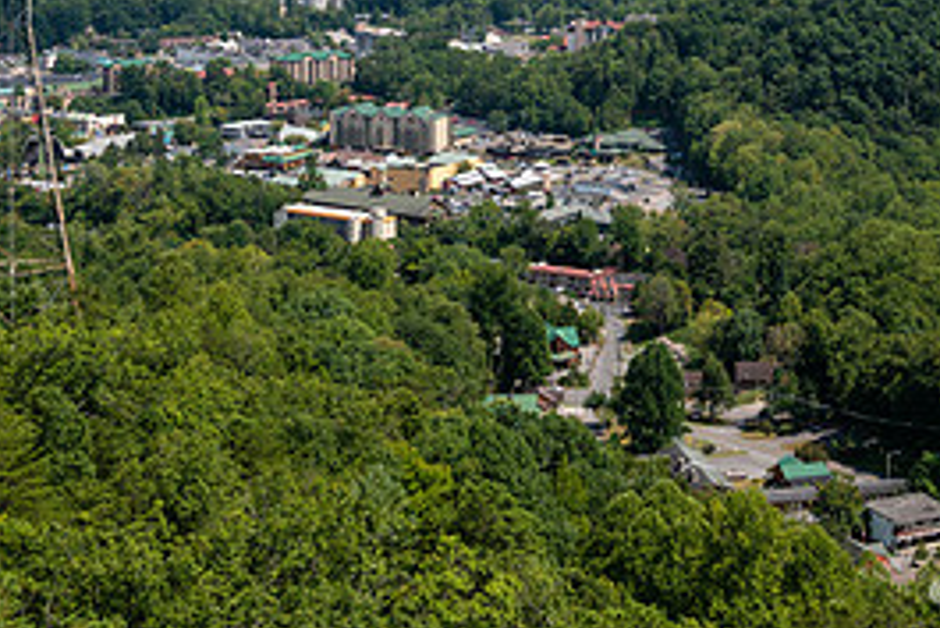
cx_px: 692
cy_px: -30
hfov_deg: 28.5
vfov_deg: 18.8
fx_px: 1829
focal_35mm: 70
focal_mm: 32
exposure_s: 1/320
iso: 100
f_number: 8
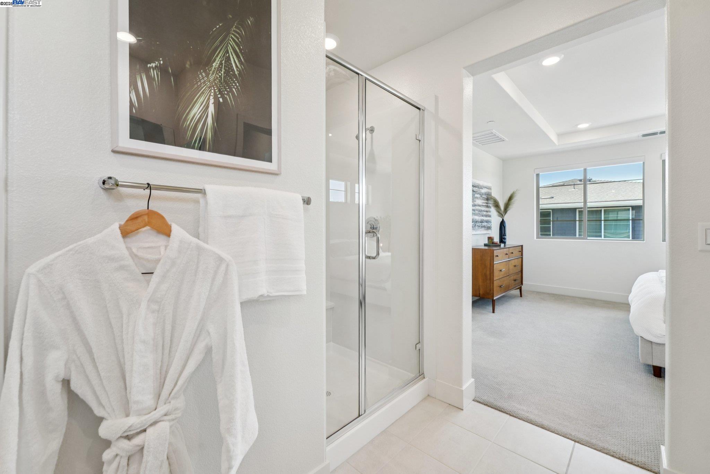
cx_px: 355
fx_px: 276
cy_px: 237
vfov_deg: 81.2
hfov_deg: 104.3
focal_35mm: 14
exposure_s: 1/25
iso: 640
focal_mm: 14
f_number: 8
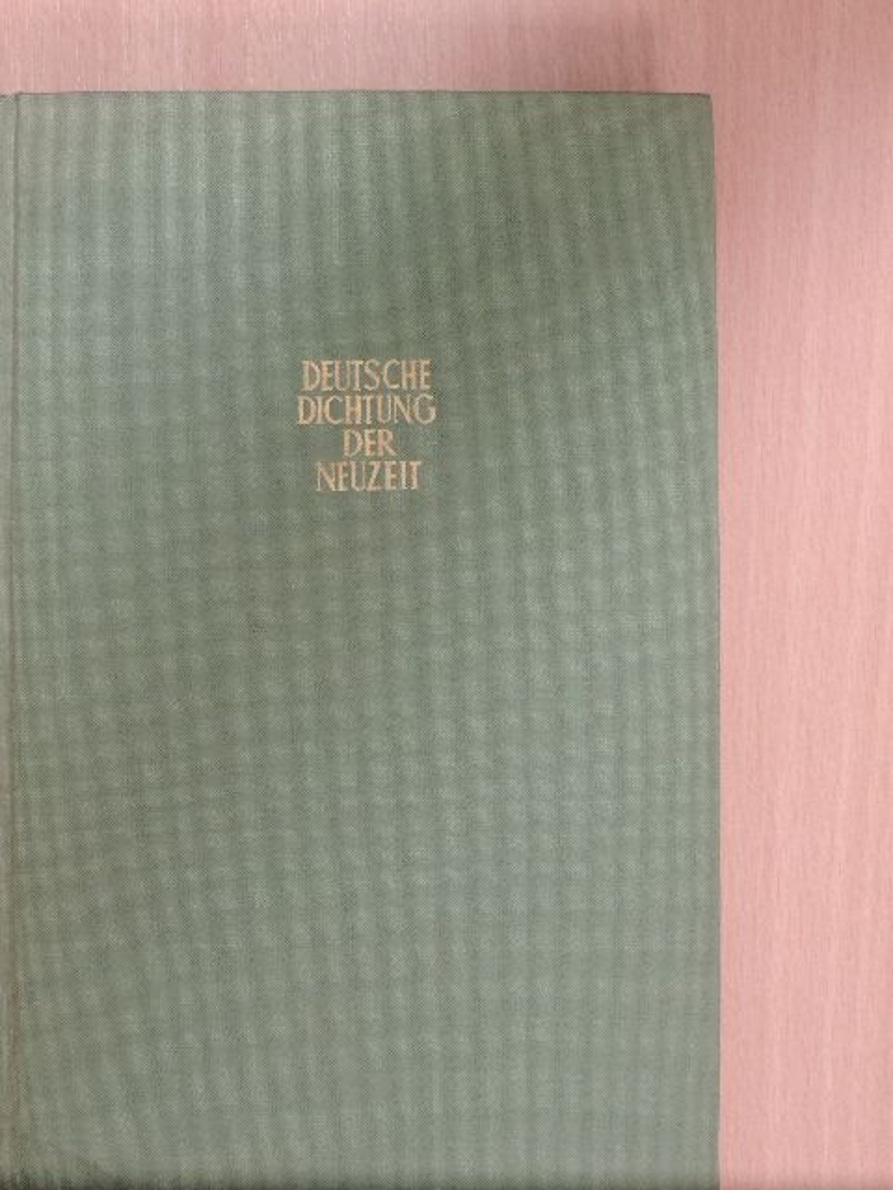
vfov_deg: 27.8
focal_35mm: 70
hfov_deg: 21.0
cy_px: 595
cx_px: 446
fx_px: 2408
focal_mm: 12.4
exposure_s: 1/15
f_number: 4.3
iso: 640
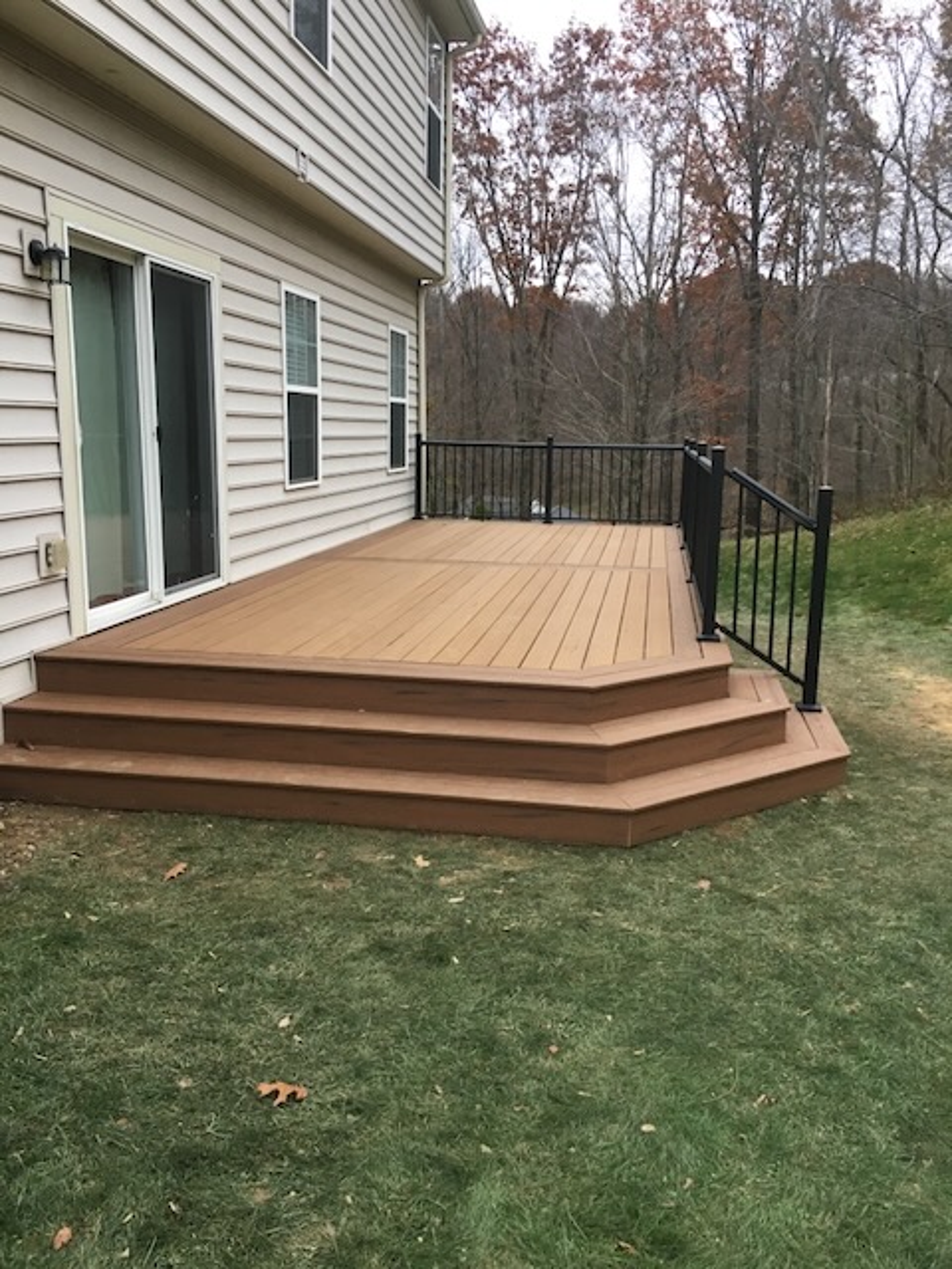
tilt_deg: -10.1
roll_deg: -0.2
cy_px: 634
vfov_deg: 61.7
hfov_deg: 48.2
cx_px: 476
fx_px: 1063
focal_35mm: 29
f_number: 2.2
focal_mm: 4.15
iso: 32
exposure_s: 1/30
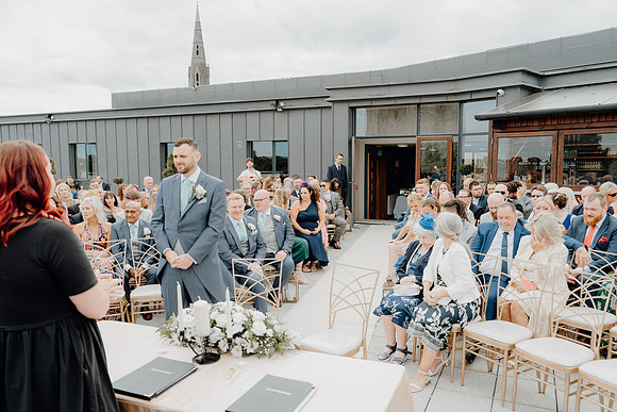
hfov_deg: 65.5
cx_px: 308
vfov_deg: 46.4
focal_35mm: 28
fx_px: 480
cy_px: 206
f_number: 3.5
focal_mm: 28
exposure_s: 1/500
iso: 125
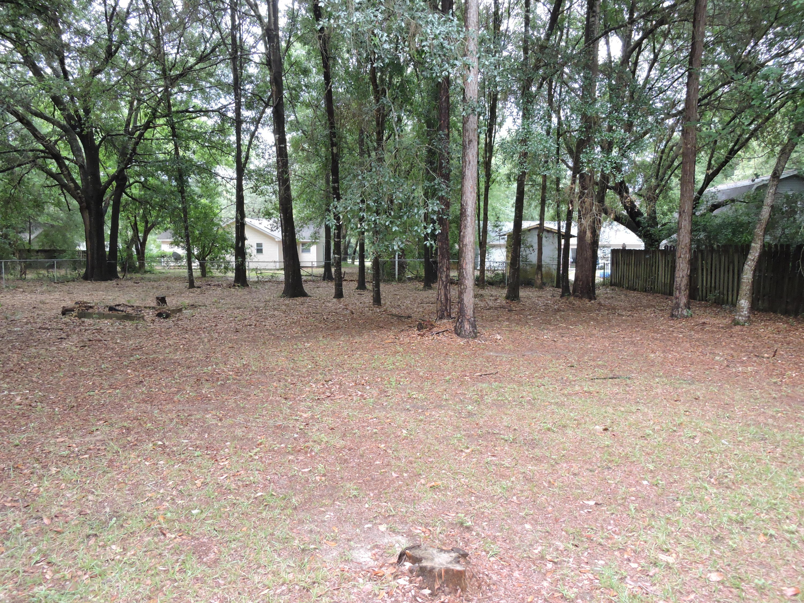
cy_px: 302
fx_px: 557
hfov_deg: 71.6
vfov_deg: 56.8
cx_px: 402
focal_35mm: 24
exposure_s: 1/200
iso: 450
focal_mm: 4.3
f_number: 3.3
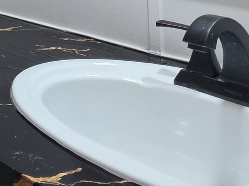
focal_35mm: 63
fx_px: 453
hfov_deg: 21.2
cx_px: -193
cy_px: -81
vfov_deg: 20.4
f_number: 1.9
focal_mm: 2.2
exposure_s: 1/100
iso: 320
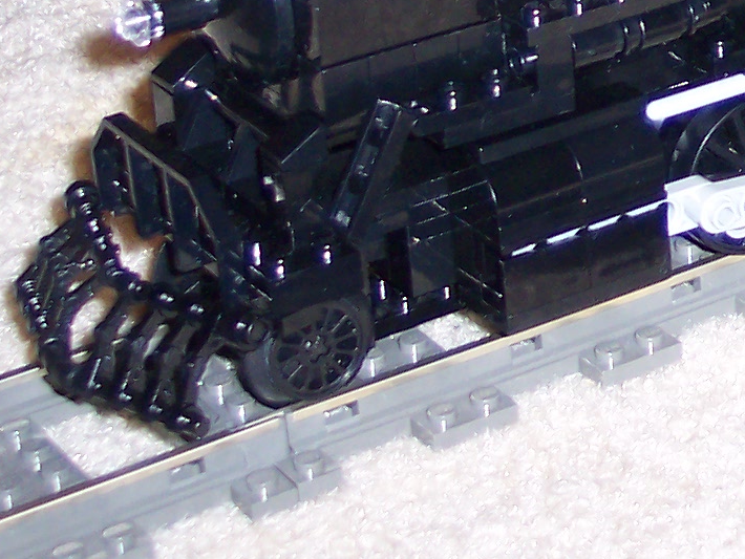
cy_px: -270
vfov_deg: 10.4
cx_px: 1059
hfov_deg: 13.6
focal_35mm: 138
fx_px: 2971
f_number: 2.8
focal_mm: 8
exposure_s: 1/30
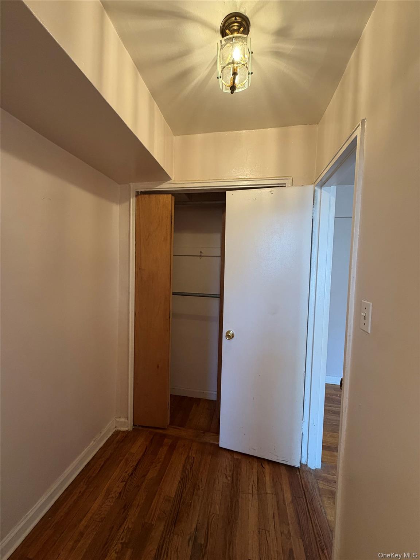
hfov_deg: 85.7
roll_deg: -1.7
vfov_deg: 102.1
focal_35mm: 14
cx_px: 210
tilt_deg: -3.2
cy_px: 280
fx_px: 226
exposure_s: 1/120
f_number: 2.2
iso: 250
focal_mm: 2.22
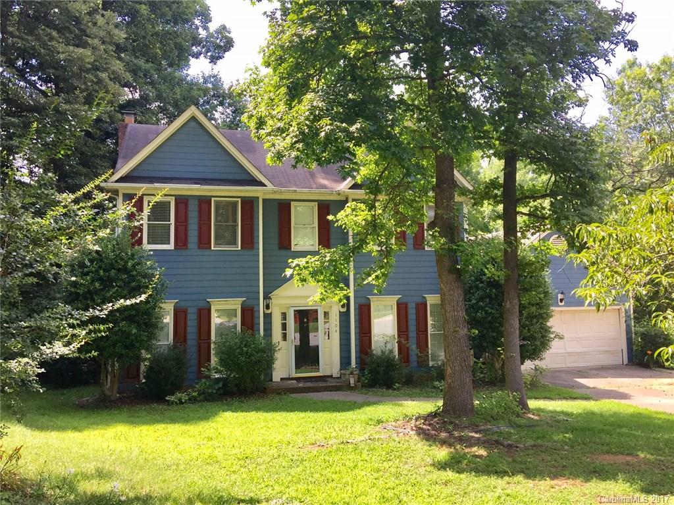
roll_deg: +0.3
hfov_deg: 61.7
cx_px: 337
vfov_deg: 48.2
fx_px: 565
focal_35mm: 29
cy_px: 252
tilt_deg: +4.8
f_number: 2.2
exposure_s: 1/416
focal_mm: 4.15
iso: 32
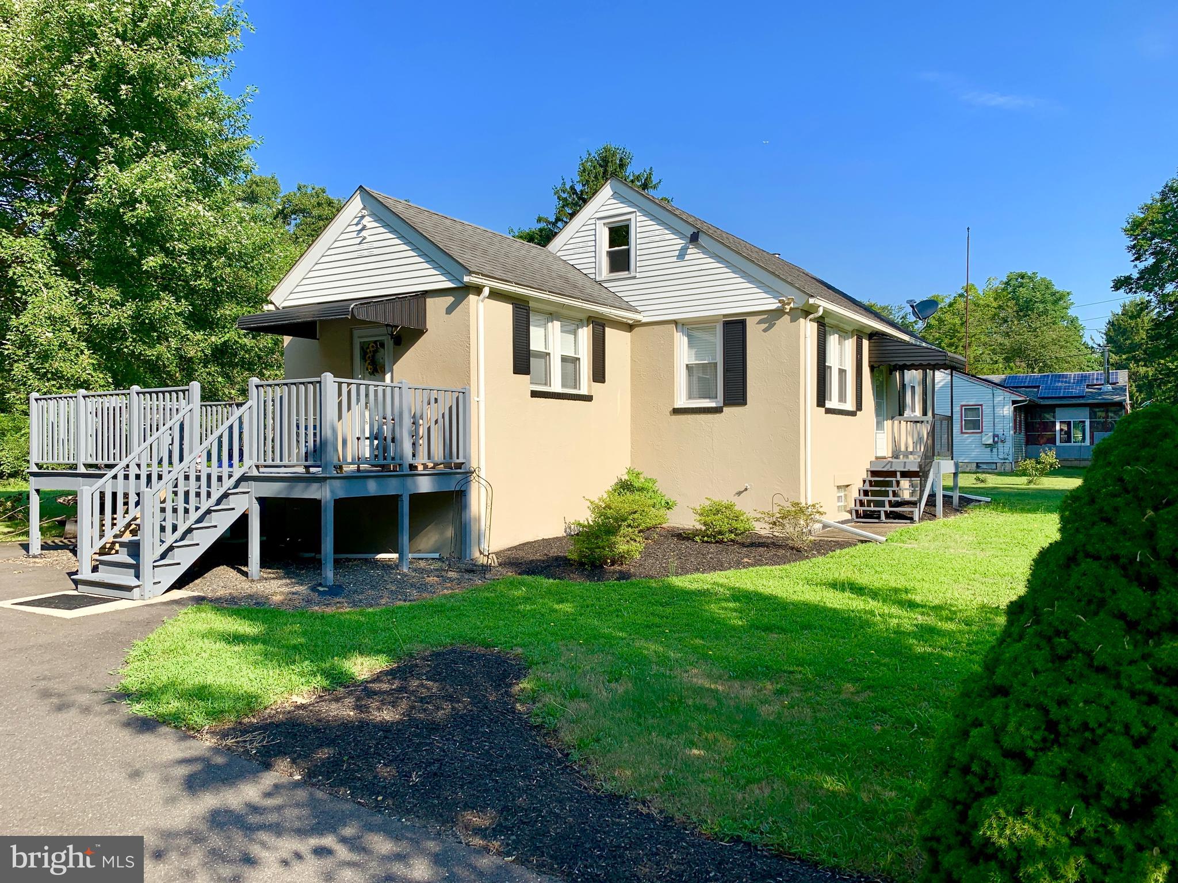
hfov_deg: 67.3
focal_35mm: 26
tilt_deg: +0.3
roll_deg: +0.2
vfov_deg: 53.1
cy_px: 442
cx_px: 589
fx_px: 885
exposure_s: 1/1634
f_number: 1.8
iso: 25
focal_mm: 4.25
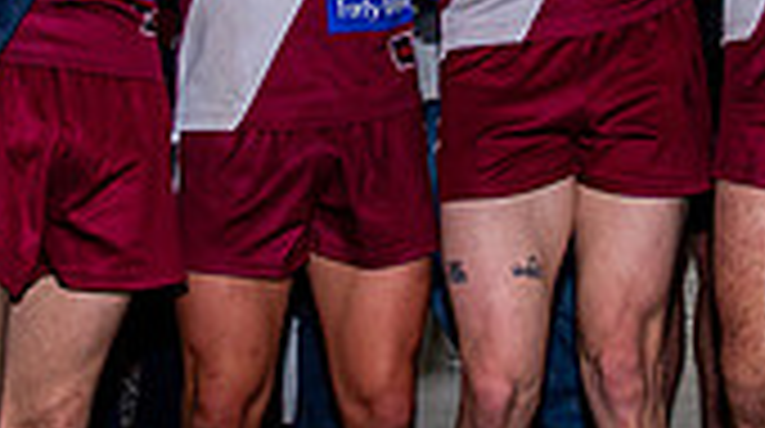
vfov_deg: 13.4
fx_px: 1742
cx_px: 414
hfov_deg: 24.8
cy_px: -161
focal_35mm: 86
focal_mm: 16
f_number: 2.8
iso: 400
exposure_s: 1/160
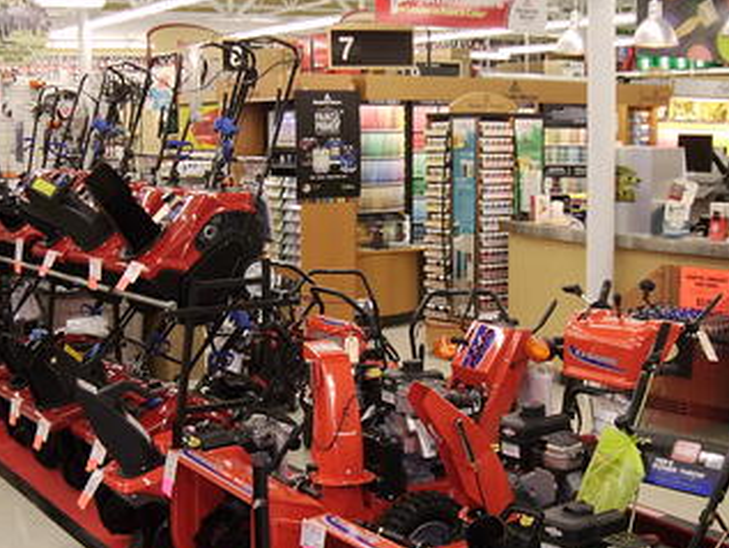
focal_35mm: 53
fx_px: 1117
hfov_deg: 36.1
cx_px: 309
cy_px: 359
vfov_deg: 27.4
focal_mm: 6.3
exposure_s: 1/30
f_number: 3.9
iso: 100
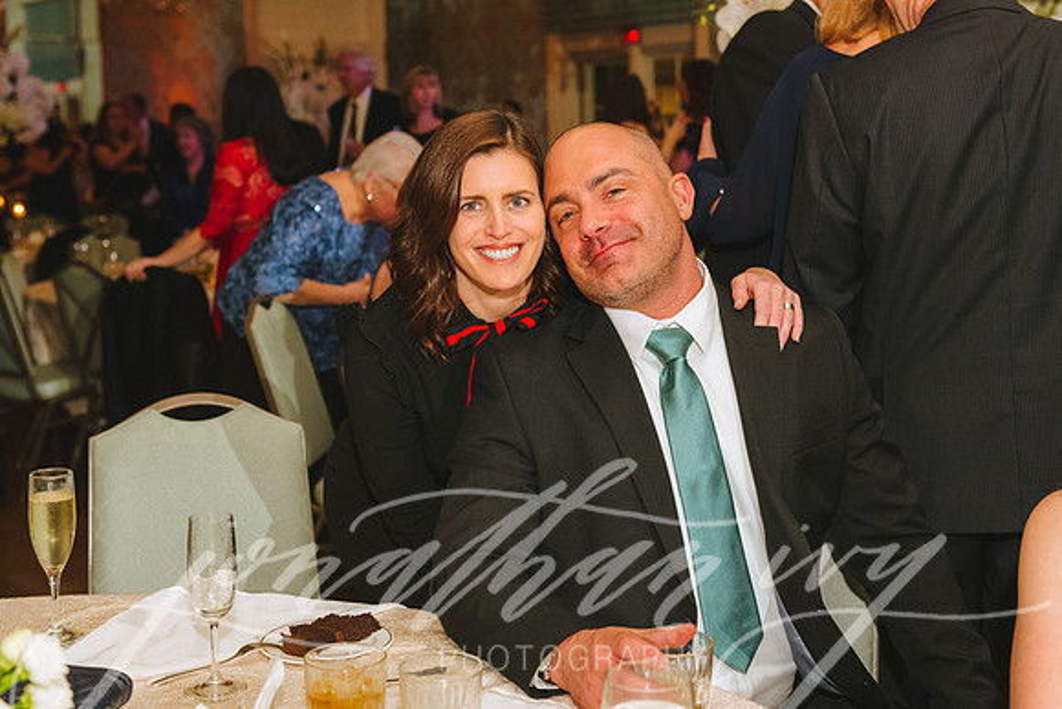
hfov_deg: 38.8
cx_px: 531
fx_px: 1509
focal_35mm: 51
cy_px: 277
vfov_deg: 26.4
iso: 3200
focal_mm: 42
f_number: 4
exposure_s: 1/160
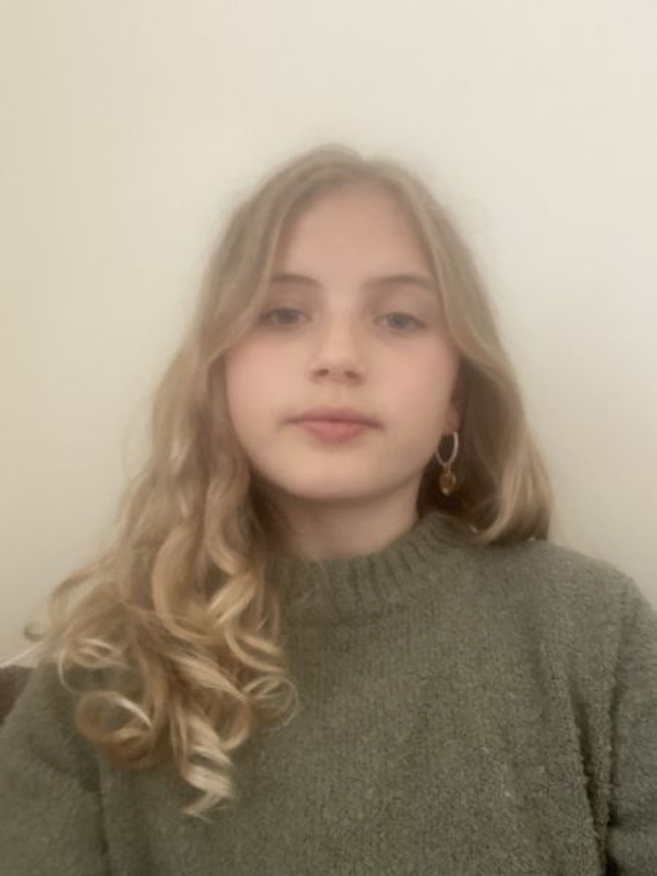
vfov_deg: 60.0
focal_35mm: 30
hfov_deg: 46.8
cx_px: 328
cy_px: 438
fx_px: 759
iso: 400
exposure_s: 1/31
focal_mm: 2.71
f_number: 2.2
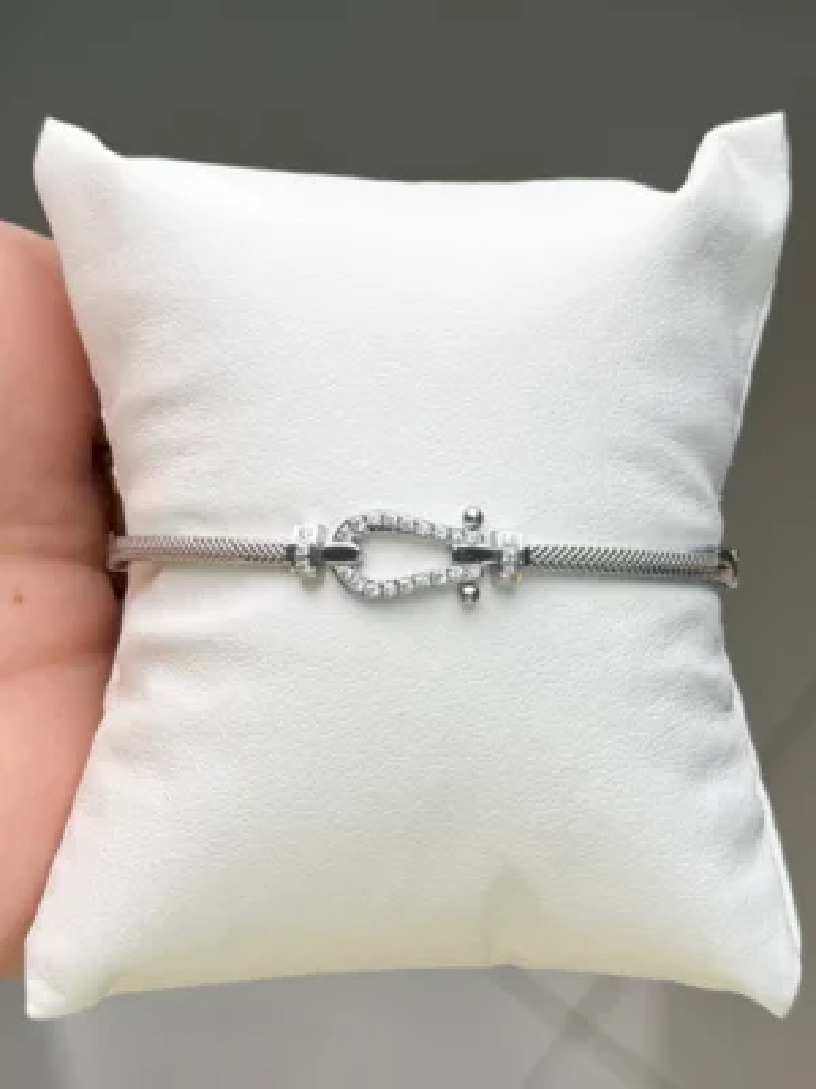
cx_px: 408
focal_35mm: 48
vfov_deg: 39.7
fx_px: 1509
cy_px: 544
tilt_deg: -73.8
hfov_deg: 30.3
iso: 80
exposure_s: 1/975
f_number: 1.78
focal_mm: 6.76
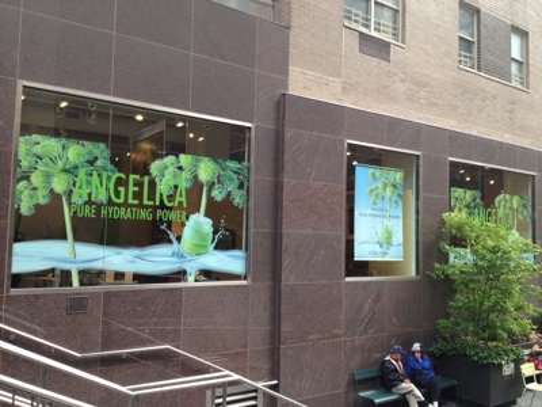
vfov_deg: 40.7
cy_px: 204
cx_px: 271
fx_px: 548
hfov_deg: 52.6
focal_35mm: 35
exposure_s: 1/302
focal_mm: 4.28
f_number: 2.4
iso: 64
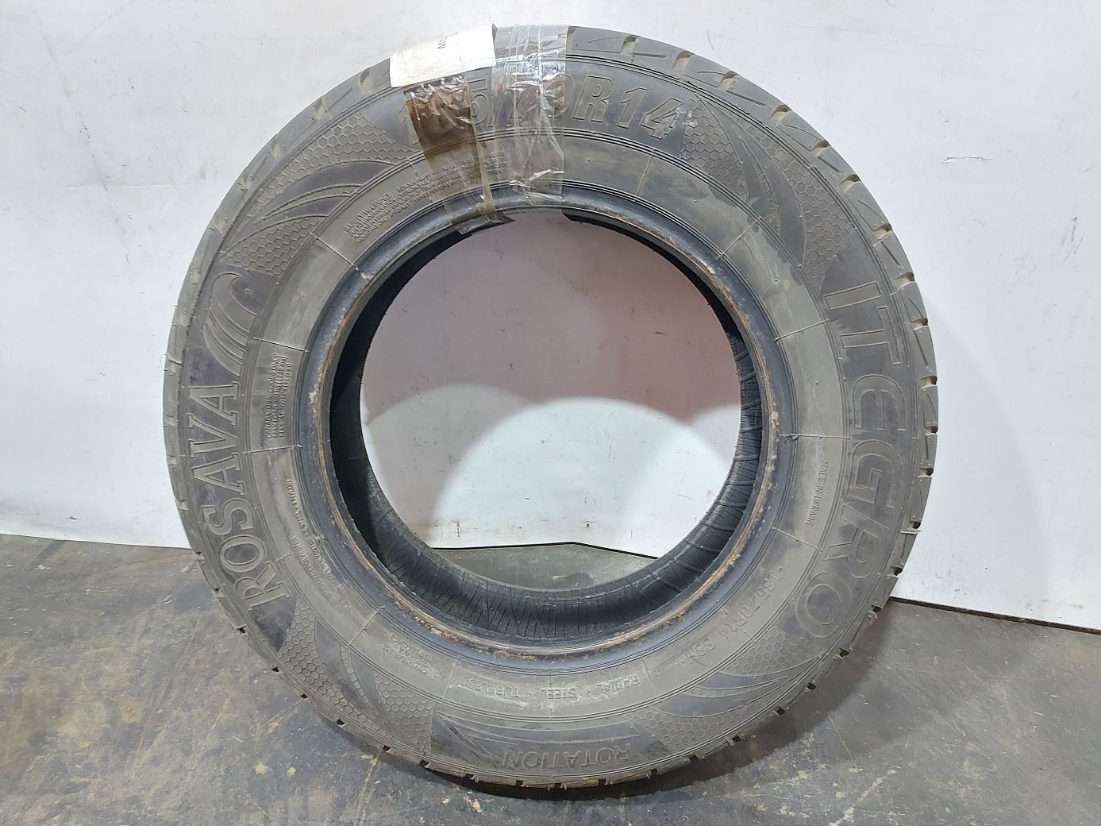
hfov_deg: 71.6
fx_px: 763
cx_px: 550
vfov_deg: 56.8
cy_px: 413
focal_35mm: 24
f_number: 1.8
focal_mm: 5.23
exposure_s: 1/25
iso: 400
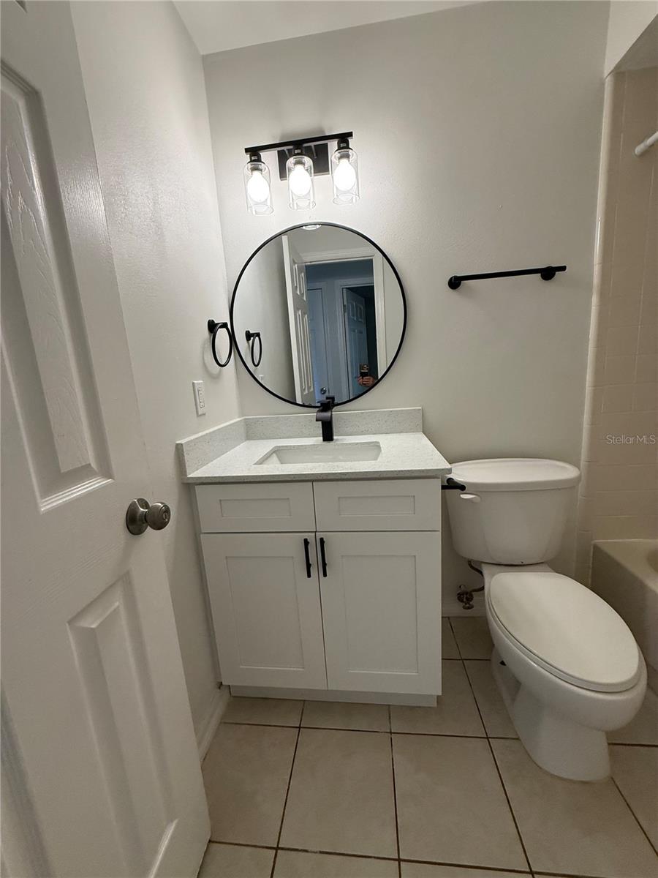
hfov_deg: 85.7
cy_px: 439
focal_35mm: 14
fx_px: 355
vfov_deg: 102.1
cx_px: 329
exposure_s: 1/120
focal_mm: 2.22
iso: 200
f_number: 2.2
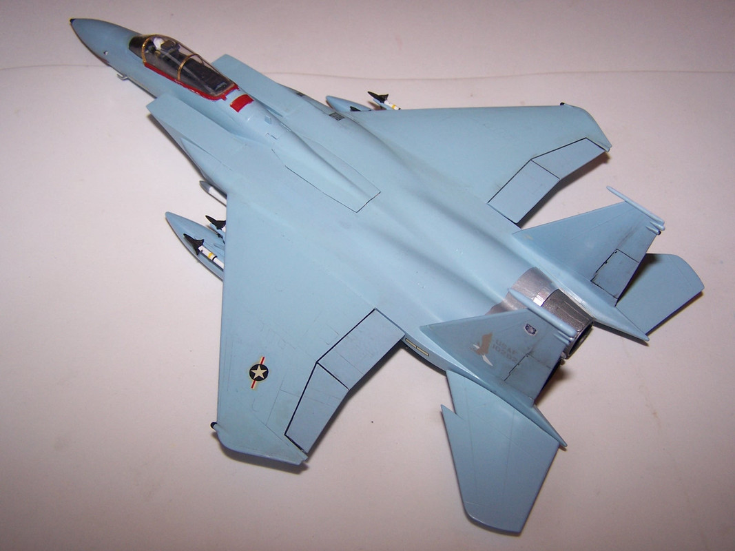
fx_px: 807
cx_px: 368
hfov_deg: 49.0
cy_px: 276
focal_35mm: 38
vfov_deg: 37.7
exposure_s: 1/60
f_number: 2.8
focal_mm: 6.3
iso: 80
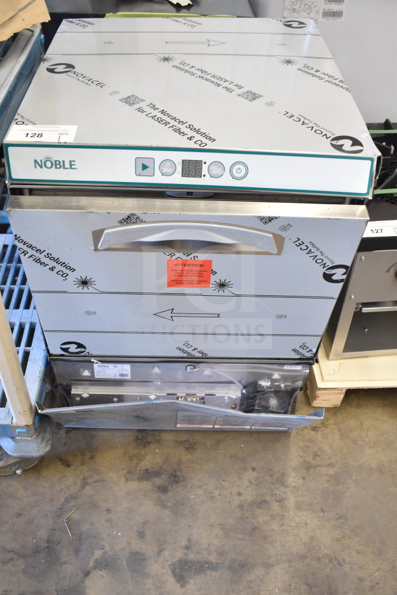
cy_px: 298
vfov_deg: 57.2
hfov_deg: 40.0
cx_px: 198
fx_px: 546
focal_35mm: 33
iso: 720
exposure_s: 1/40
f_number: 3.8
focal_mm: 22
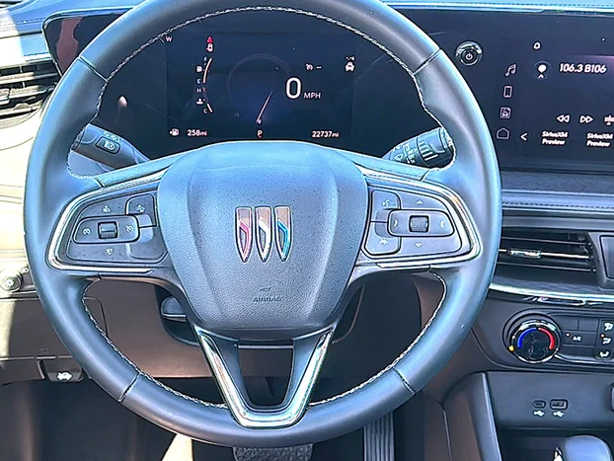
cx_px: 270
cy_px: 209
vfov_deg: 27.0
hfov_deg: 35.5
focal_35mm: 54
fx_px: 958
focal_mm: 6.86
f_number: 1.78
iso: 100
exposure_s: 1/108
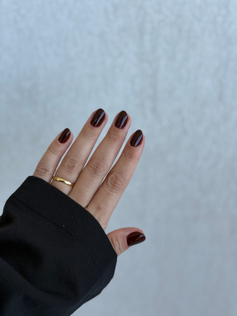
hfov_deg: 30.3
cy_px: 158
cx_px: 118
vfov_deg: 39.7
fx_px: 438
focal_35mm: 48
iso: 64
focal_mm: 6.76
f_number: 1.78
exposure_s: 1/455
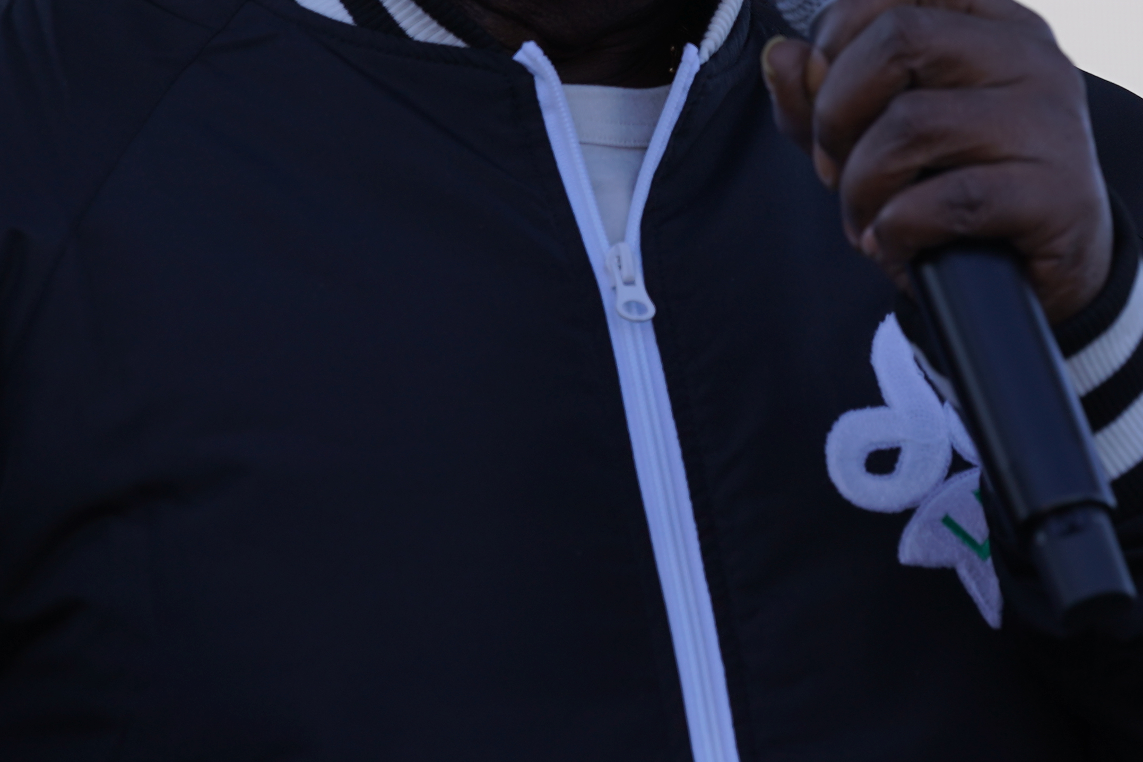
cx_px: 575
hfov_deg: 3.7
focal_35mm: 557
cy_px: 80
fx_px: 17683
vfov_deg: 2.5
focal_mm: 200
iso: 100
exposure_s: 1/320
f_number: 4
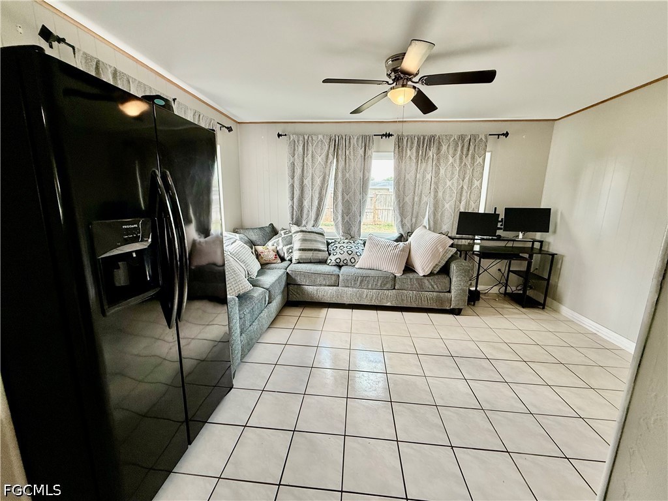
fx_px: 270
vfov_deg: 85.7
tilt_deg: -11.7
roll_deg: -1.3
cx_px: 334
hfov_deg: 102.1
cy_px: 250
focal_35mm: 14
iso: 125
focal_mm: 2.22
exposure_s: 1/120
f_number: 2.2
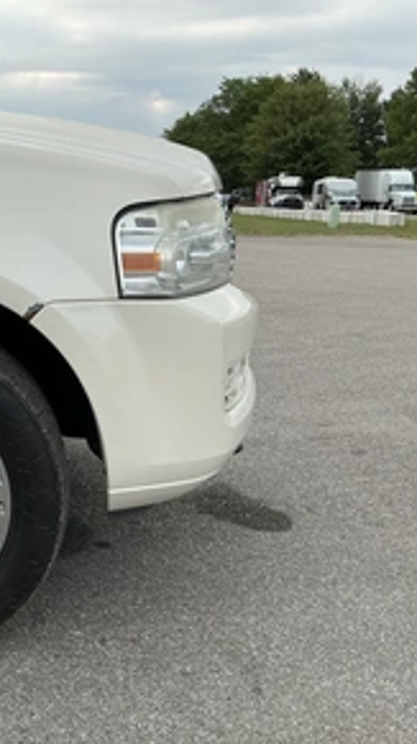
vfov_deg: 48.4
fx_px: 828
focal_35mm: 42
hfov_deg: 26.8
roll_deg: -0.8
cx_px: 5
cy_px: 378
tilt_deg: -9.4
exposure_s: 1/792
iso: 25
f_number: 1.8
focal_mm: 3
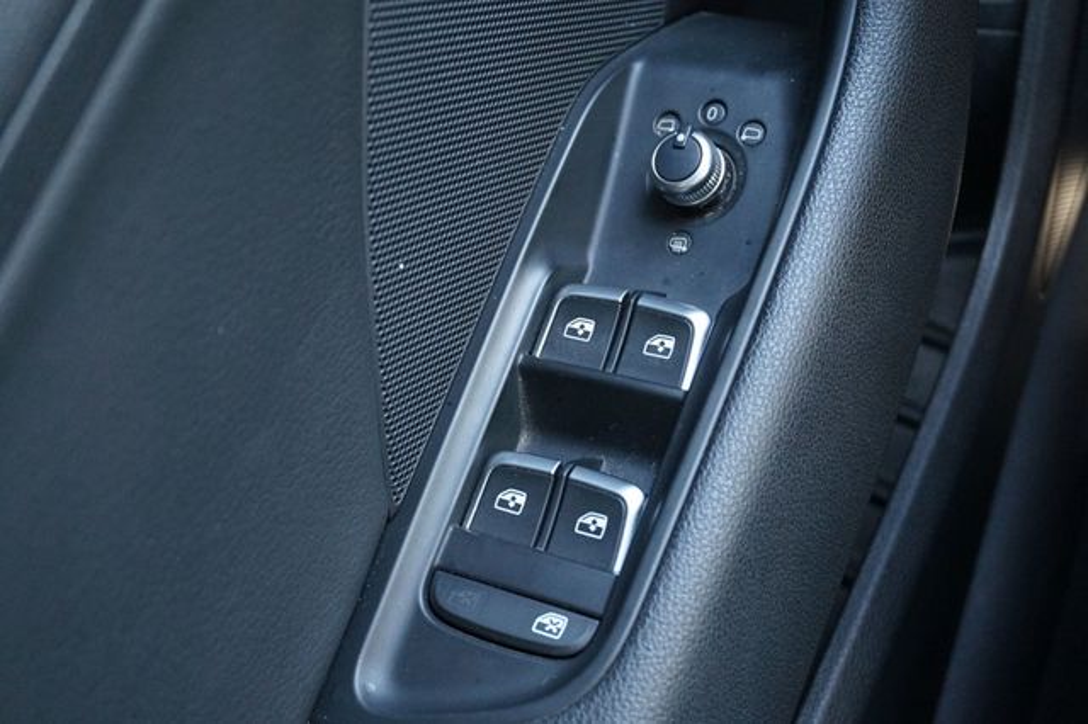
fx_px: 1359
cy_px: 362
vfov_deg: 29.8
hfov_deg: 43.6
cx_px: 544
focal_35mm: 45
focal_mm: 30
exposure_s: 1/60
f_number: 5
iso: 2000
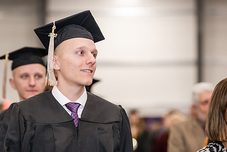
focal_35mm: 185
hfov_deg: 11.1
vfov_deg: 7.4
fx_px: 1166
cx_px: 93
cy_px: 101
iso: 2500
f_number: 3.2
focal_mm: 135
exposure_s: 1/200
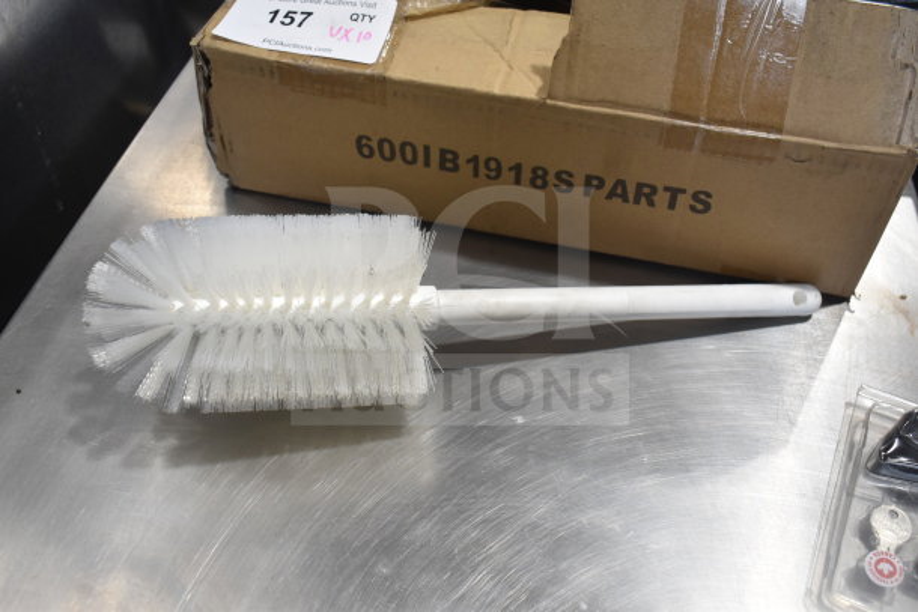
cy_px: 306
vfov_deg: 38.4
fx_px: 880
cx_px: 459
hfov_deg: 55.1
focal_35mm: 34
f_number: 3.8
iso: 800
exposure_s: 1/160
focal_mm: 23
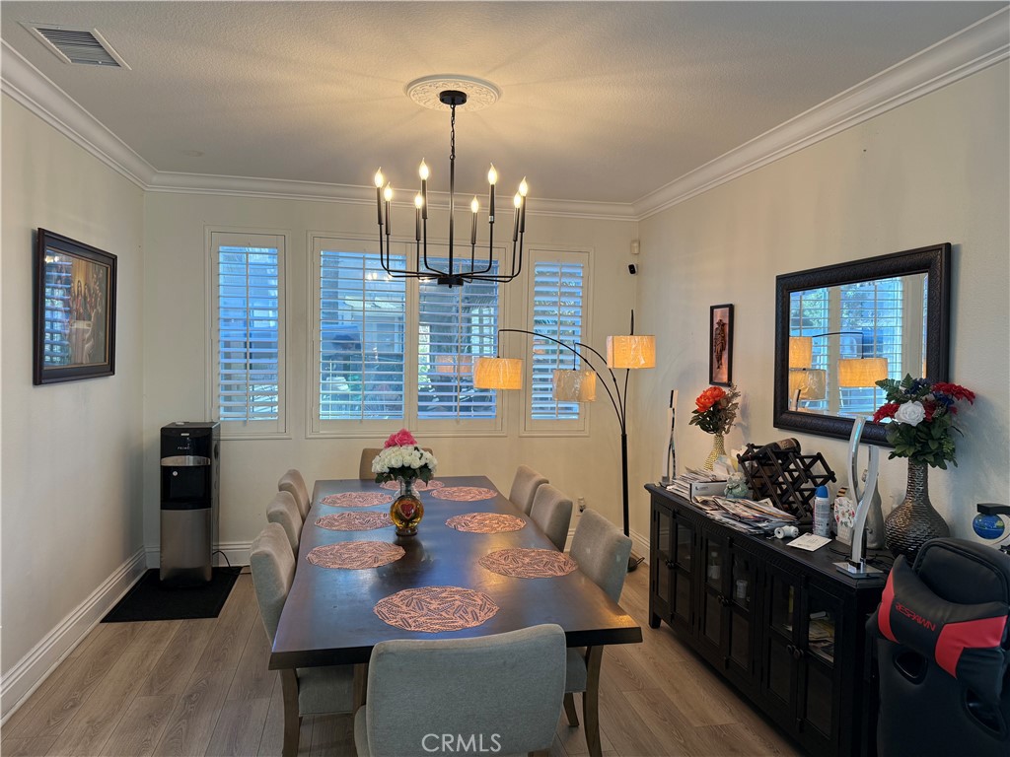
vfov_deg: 56.8
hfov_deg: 71.6
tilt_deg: -1.4
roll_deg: -1.0
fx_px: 700
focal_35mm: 24
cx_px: 505
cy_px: 378
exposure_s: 1/120
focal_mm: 6.76
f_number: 1.78
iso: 100
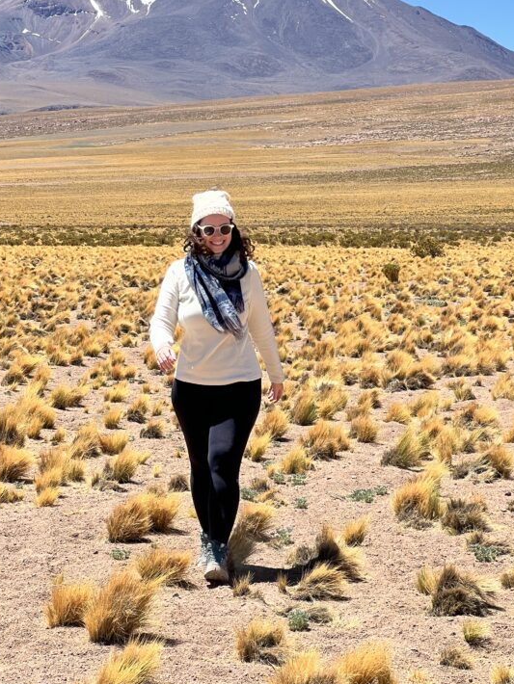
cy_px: 215
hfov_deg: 13.3
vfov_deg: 17.7
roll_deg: -1.6
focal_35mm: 111
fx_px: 2196
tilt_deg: -0.2
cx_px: 217
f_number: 2.8
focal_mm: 9
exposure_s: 1/881
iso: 32
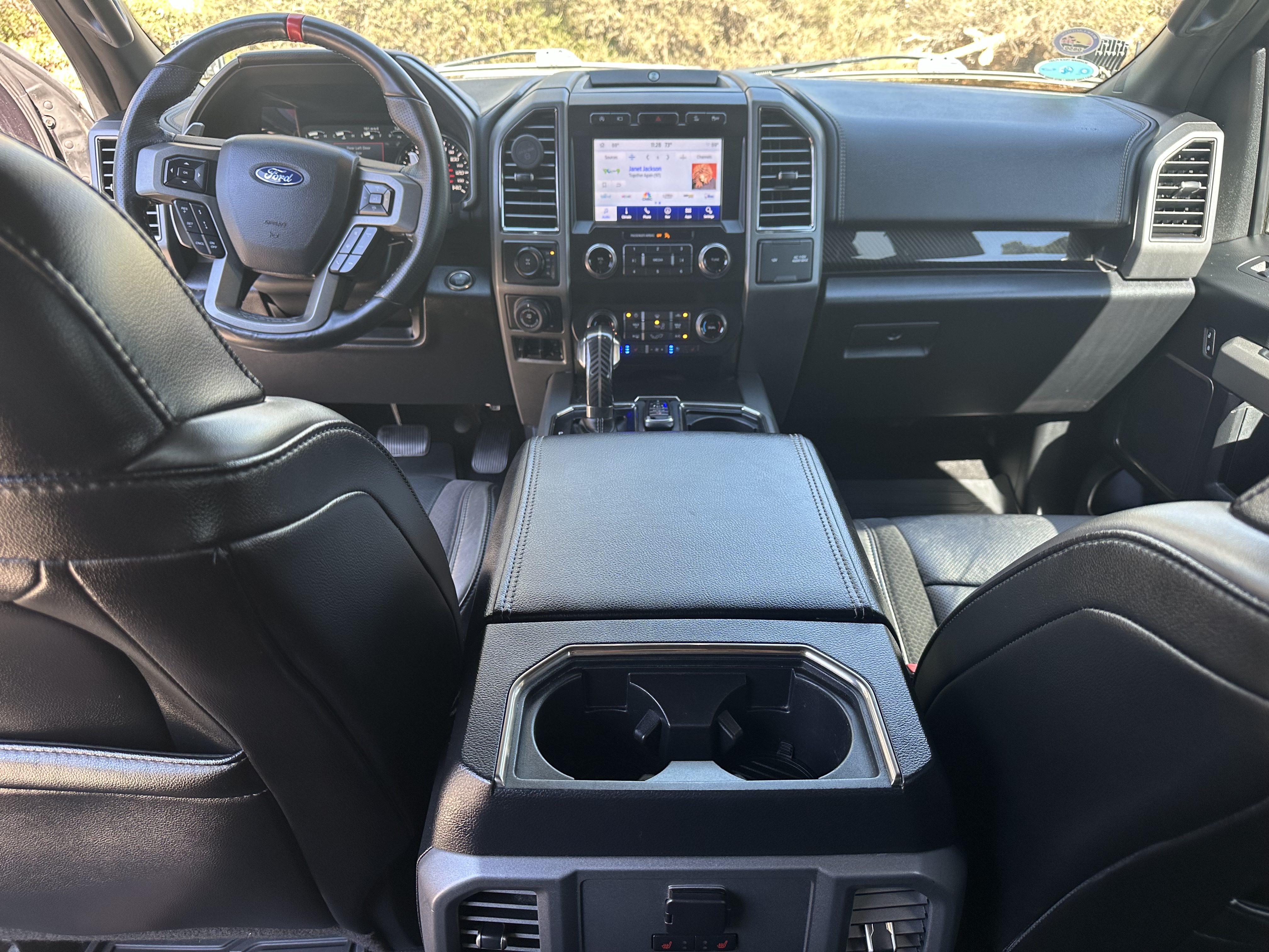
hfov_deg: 71.6
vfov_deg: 56.8
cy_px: 476
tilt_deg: -27.7
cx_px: 634
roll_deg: -0.3
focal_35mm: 24
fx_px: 880
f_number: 1.78
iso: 80
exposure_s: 1/121
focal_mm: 6.86
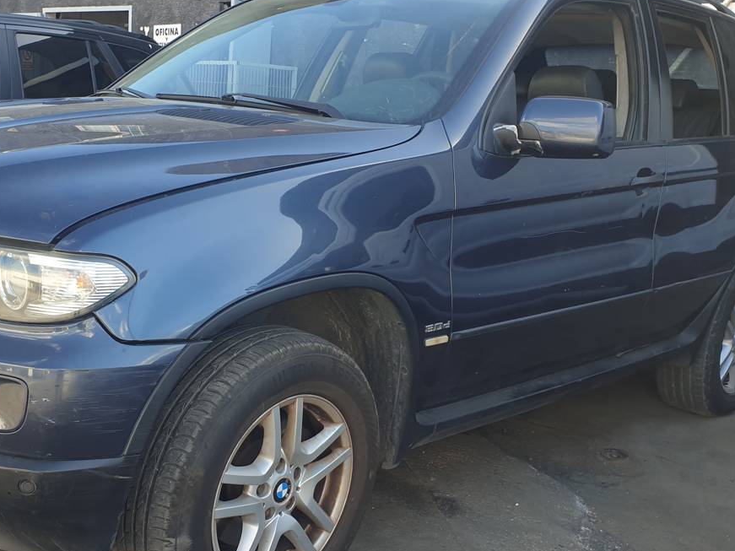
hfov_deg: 43.4
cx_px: 257
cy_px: 311
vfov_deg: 33.5
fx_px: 913
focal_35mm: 43
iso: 50
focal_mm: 4.3
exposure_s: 1/221
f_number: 2.4
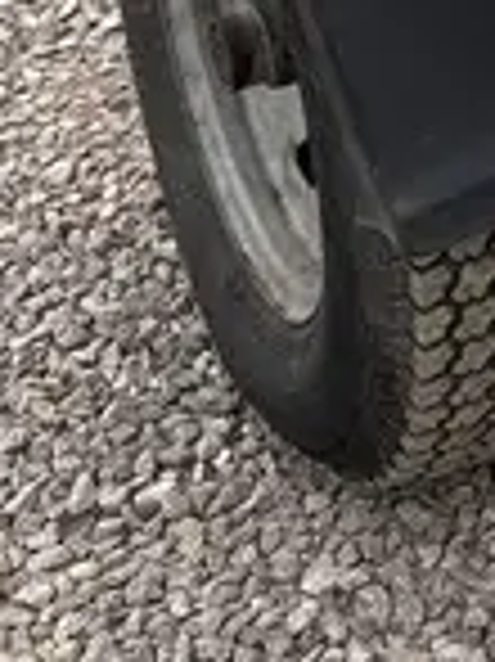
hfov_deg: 10.0
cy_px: -421
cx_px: 1166
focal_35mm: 130
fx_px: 2482
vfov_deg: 13.9
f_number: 1.6
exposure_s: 1/1287
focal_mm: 5.96
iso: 64
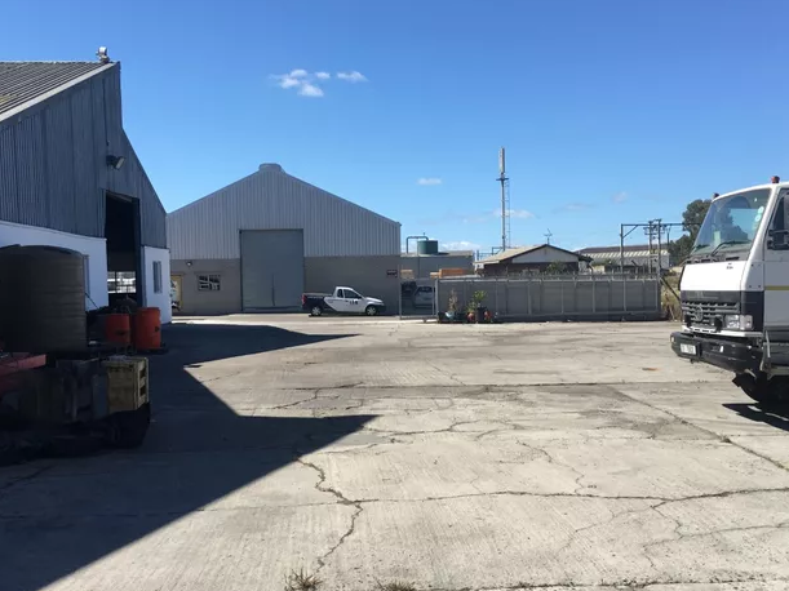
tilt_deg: -1.5
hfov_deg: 48.9
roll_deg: +1.3
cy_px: 316
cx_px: 431
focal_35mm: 38
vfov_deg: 37.7
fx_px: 866
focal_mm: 4.15
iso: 25
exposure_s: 1/1570
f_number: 2.2
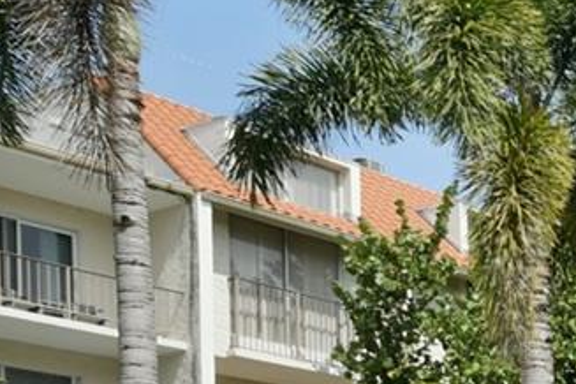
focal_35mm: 95
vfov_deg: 13.0
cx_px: 1057
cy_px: 678
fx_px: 1527
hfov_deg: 17.2
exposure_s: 1/250
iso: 100
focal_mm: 13
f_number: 8
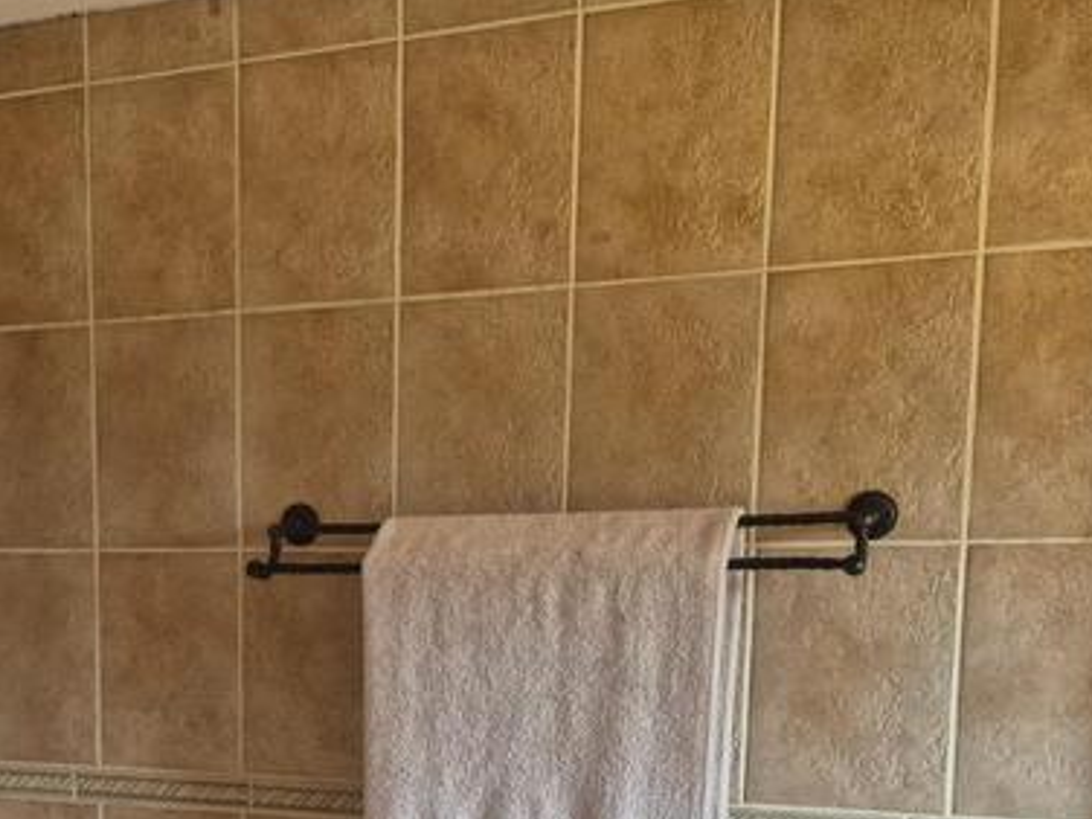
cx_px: 369
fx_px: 1546
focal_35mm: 49
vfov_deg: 28.1
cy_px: 796
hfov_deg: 38.5
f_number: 1.8
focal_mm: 5.4
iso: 500
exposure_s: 1/100
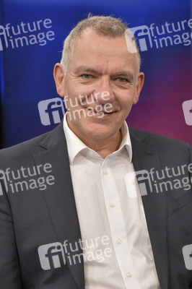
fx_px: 497
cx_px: 96
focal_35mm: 62
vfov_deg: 32.4
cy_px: 144
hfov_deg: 21.9
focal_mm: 62
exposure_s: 1/200
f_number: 6.3
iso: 2500
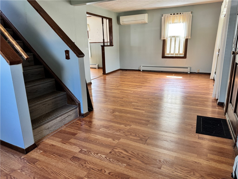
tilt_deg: -15.3
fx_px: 165
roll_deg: +1.0
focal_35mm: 24
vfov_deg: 56.8
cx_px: 119
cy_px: 90
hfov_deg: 71.6
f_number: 1.78
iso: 200
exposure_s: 1/60
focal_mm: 6.76
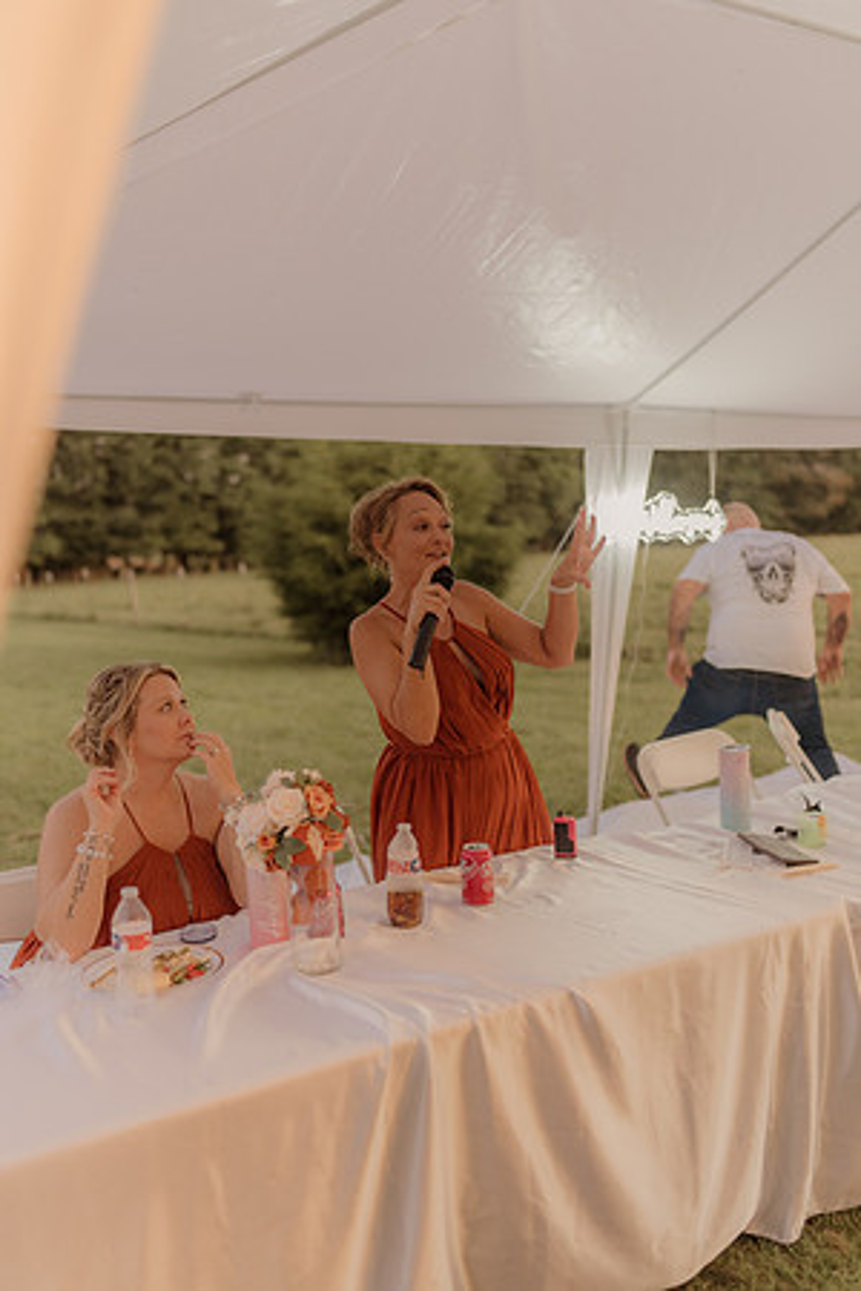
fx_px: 1256
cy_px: 646
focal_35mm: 35
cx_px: 430
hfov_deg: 37.9
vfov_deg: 54.4
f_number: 1.4
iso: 500
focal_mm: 35
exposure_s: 1/160
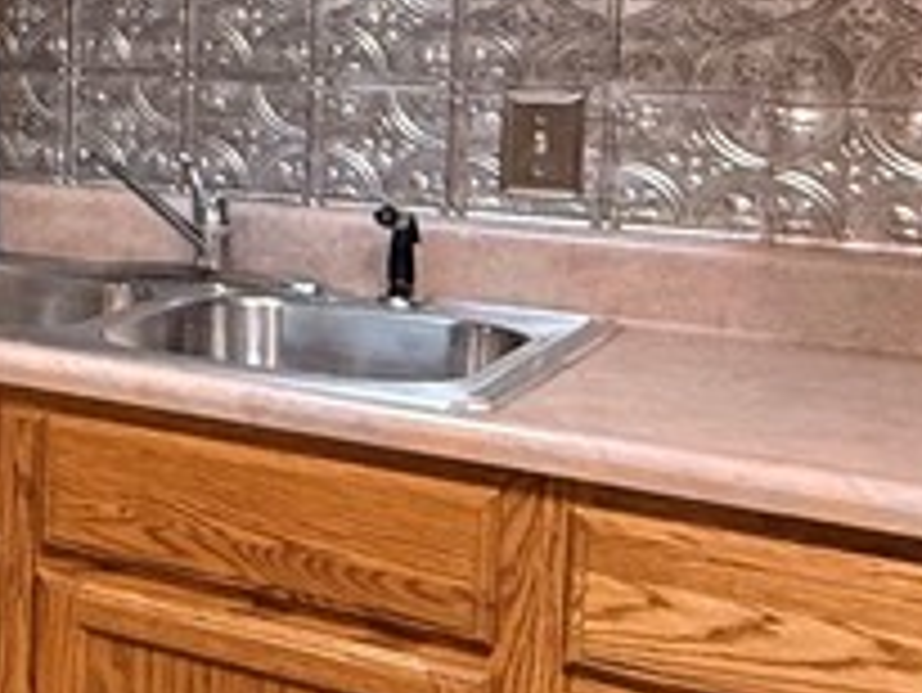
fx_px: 1866
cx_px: -670
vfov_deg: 20.7
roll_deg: -0.4
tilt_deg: -5.6
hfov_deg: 20.7
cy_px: 99
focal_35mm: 70
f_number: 2.2
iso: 500
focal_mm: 2.22
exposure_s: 1/60
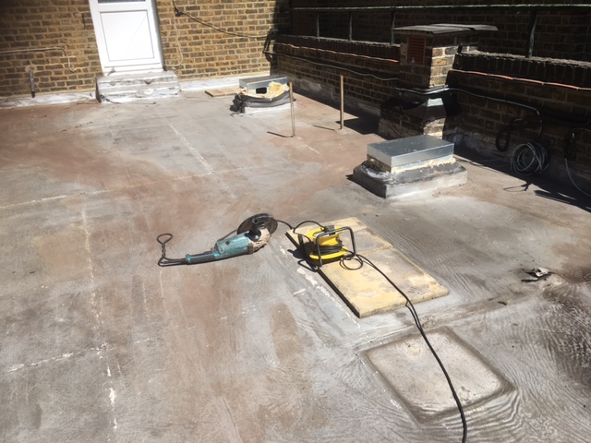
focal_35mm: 29
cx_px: 296
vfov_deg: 48.2
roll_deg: +1.4
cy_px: 222
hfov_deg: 61.7
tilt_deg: -22.9
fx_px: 495
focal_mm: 4.15
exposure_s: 1/1538
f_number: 2.2
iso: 25
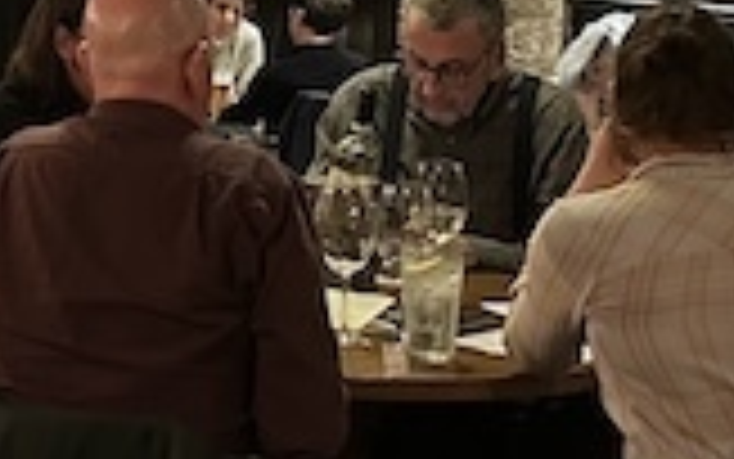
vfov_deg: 11.3
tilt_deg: -1.5
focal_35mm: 114
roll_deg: -2.1
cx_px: 36
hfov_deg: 17.9
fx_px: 2281
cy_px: -63
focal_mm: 6.86
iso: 800
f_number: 1.78
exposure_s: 1/25
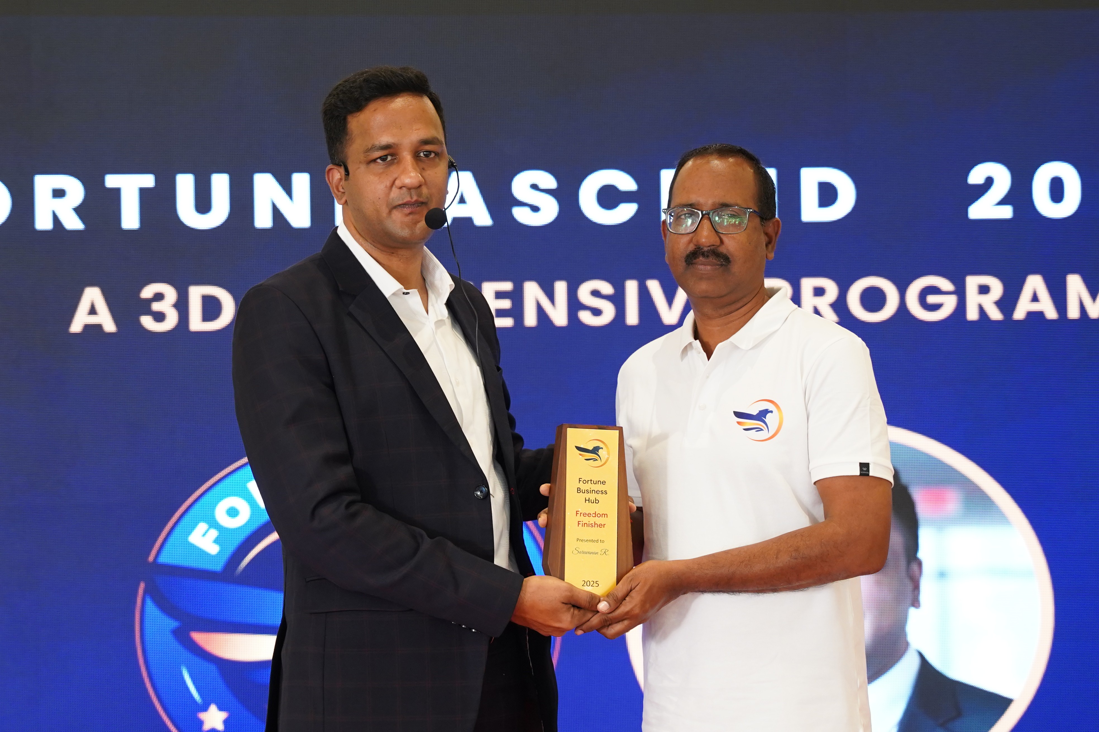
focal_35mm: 100
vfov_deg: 13.7
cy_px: 366
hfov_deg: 20.4
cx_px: 550
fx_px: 3053
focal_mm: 66.7
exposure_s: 1/160
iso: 1600
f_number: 2.8
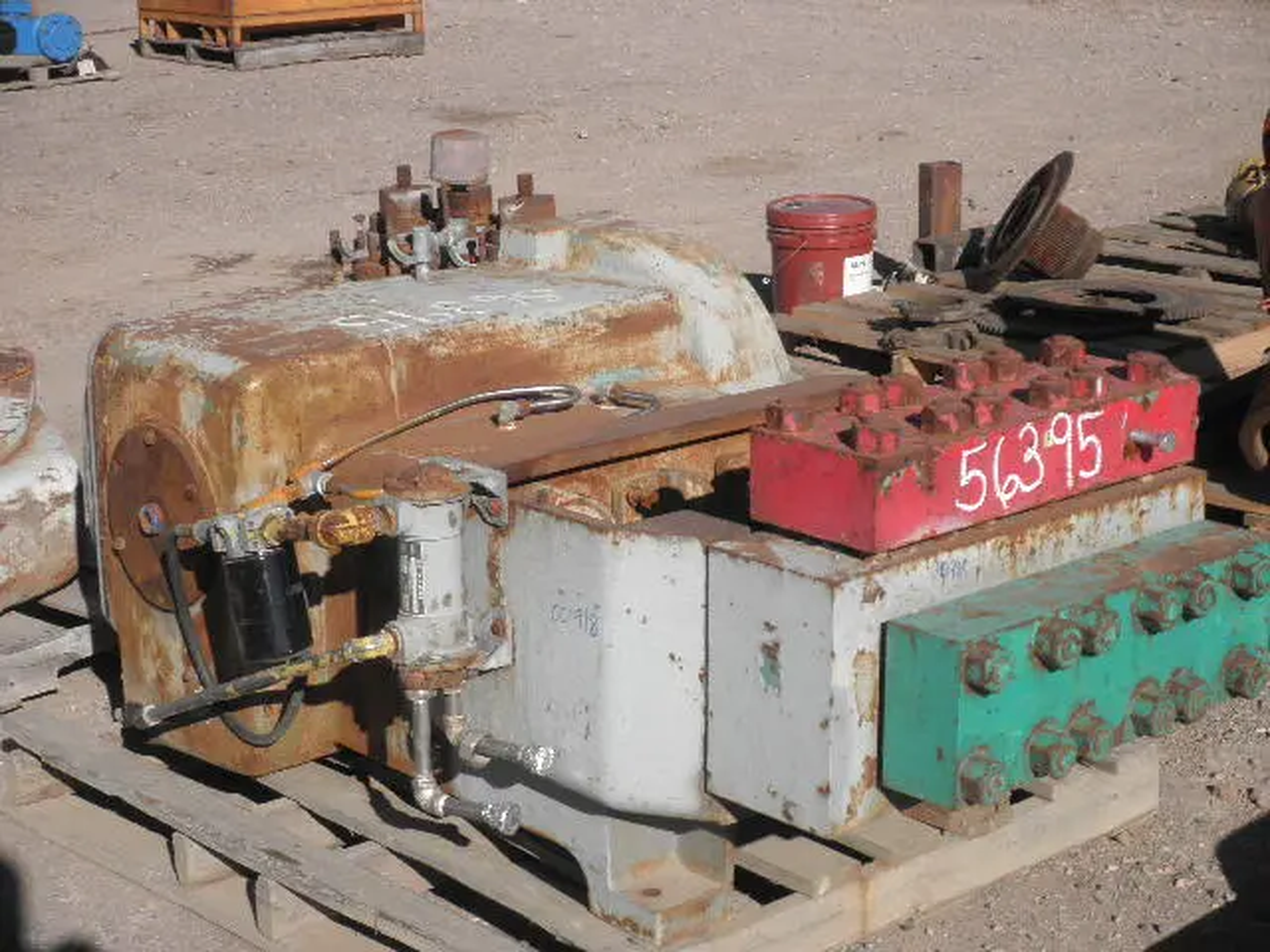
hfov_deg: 26.7
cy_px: 476
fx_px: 2678
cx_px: 635
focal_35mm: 73
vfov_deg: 20.2
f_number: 11.3
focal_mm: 12.9
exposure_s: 1/125
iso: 64
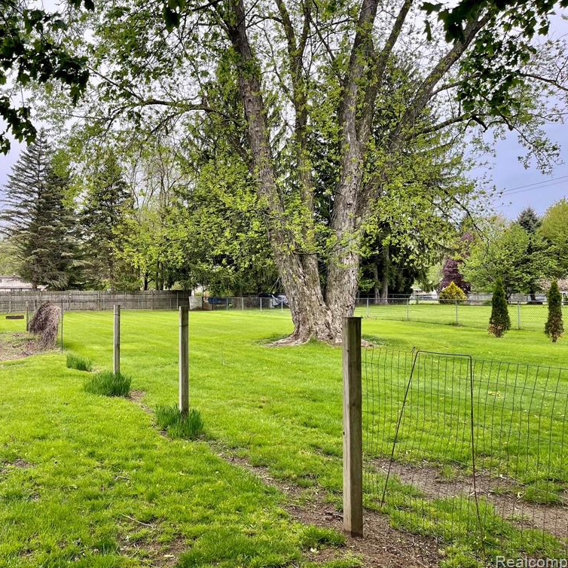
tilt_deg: +0.6
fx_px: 557
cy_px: 285
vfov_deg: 54.0
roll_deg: +0.0
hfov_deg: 52.9
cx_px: 186
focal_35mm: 30
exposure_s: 1/419
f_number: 1.6
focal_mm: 5.1
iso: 32
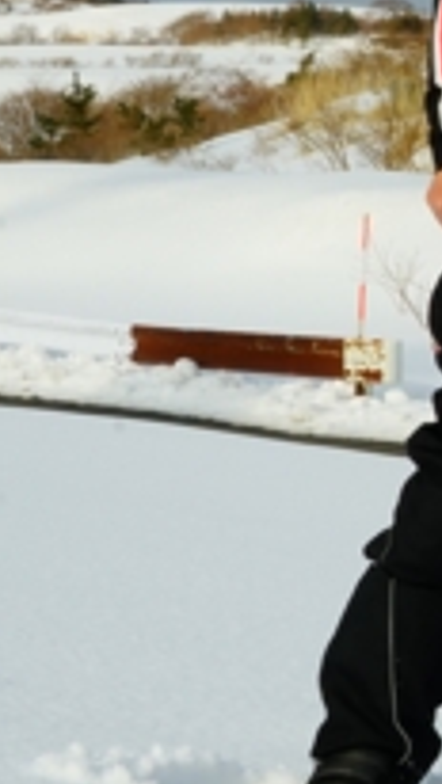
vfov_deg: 12.0
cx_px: 1021
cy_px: 167
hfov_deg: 6.5
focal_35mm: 179
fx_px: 3727
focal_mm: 44
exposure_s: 1/60
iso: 400
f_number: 22
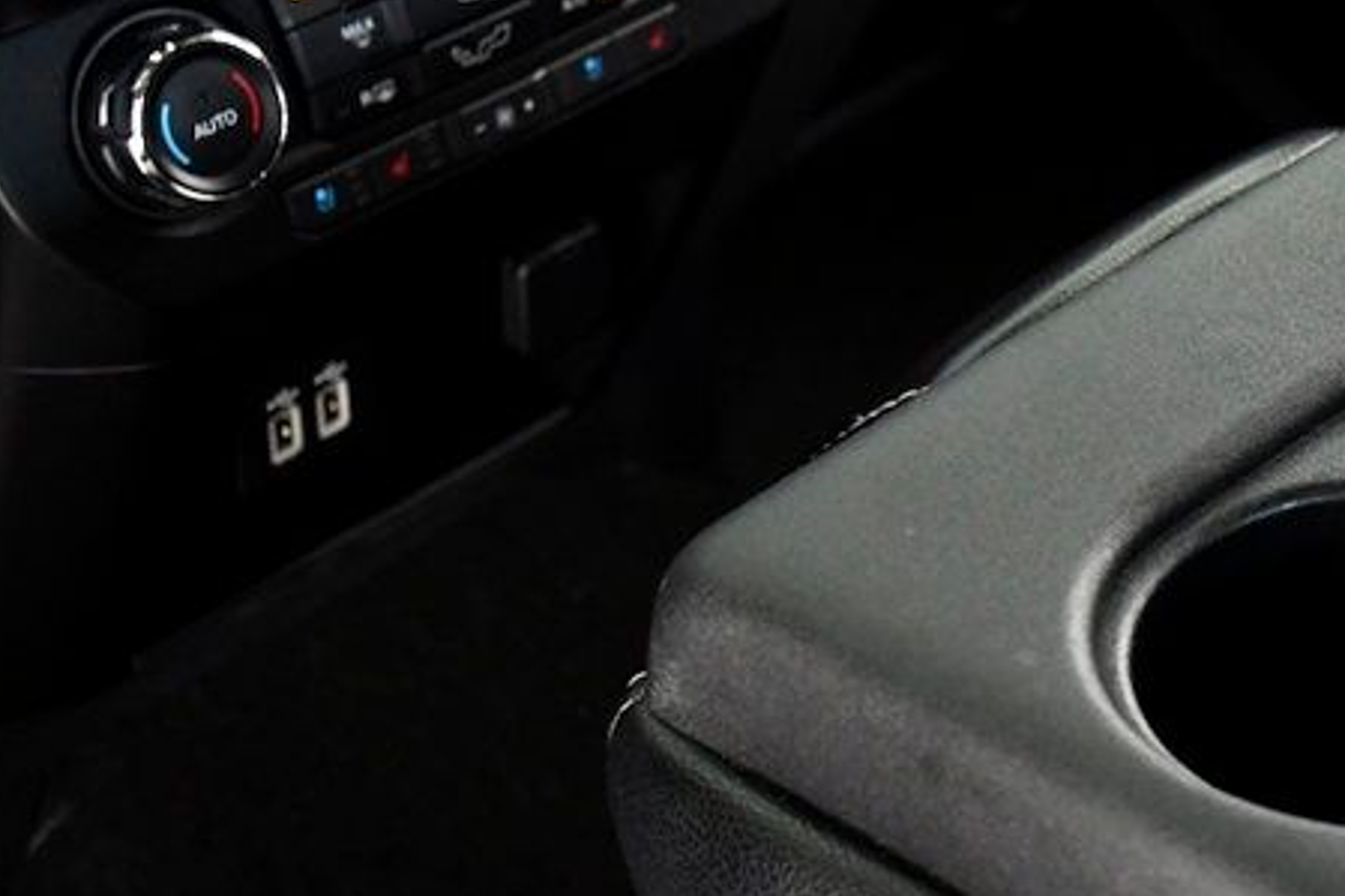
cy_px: 496
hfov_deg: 21.8
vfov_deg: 15.3
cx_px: 1417
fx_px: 3324
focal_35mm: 89
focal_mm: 26
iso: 2500
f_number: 4
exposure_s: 1/80
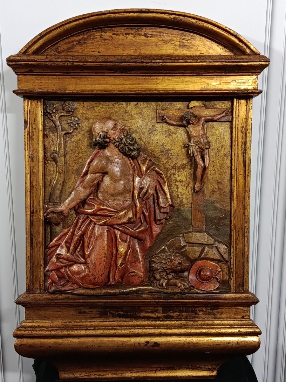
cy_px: 191
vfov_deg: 39.7
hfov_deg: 30.3
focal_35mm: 48
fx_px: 529
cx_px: 143
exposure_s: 1/50
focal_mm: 5.24
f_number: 1.7
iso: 1044
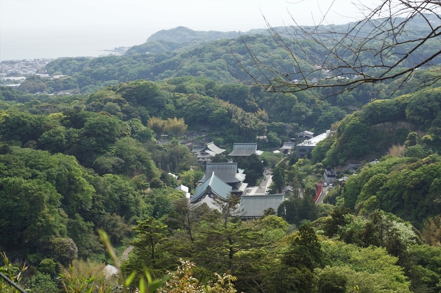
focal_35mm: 75
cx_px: 220
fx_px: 919
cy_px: 146
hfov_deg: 27.0
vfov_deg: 18.2
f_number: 8
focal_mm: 50
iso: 100
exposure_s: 1/125
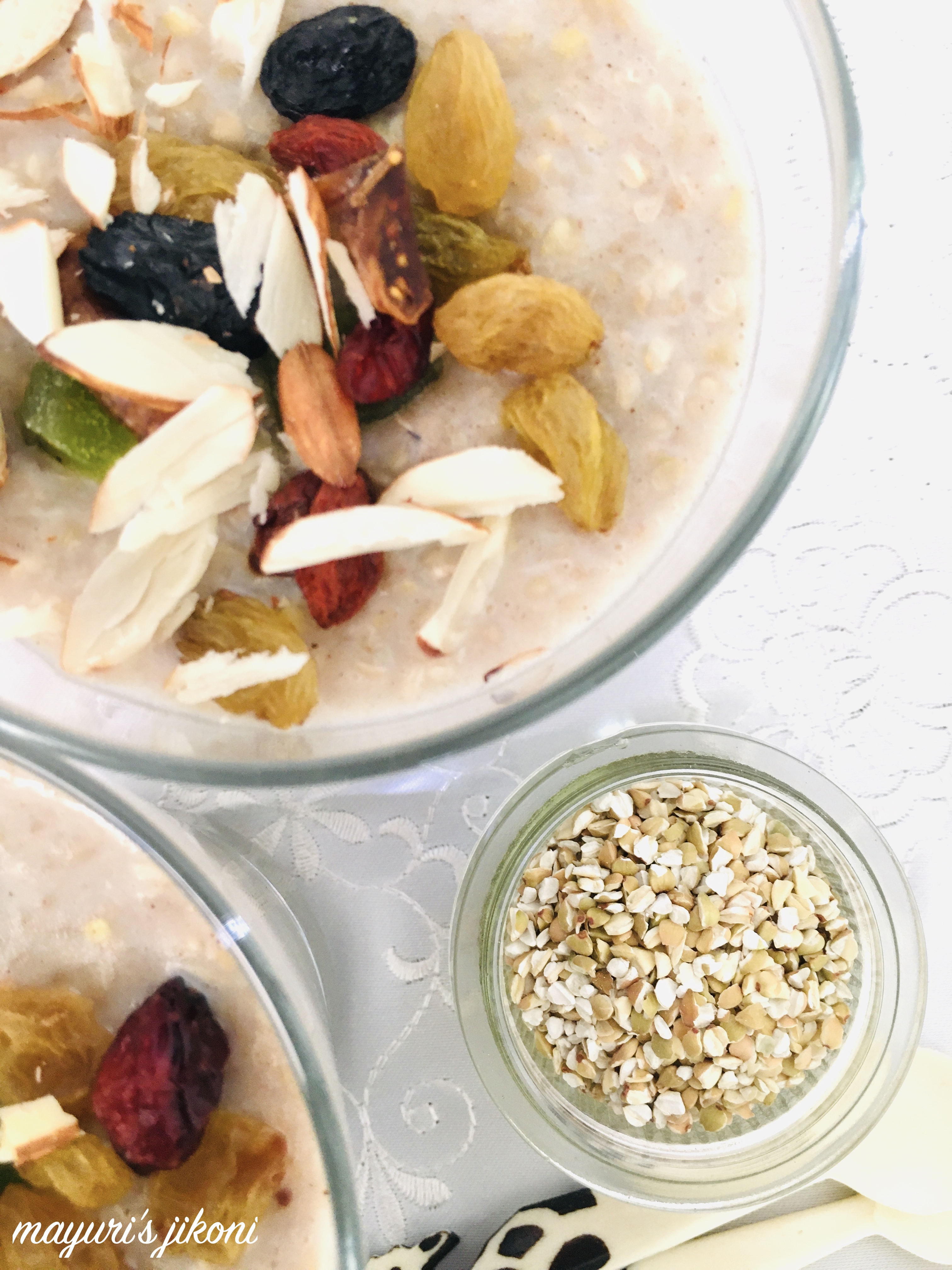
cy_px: 635
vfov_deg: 61.7
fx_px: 1063
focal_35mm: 29
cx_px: 476
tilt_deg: -83.3
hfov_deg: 48.2
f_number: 2.2
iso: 50
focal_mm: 4.15
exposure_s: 1/33
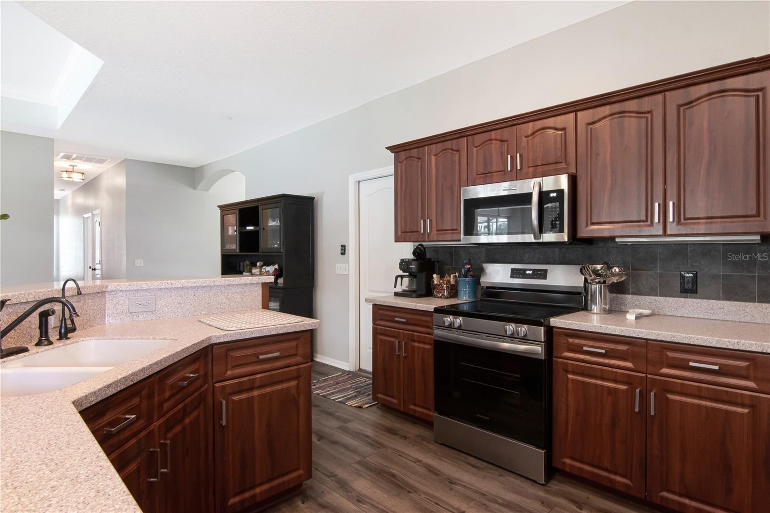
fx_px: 417
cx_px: 385
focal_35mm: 20
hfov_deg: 85.4
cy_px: 256
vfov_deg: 63.2
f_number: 14
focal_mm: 13
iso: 1000
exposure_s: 1/3
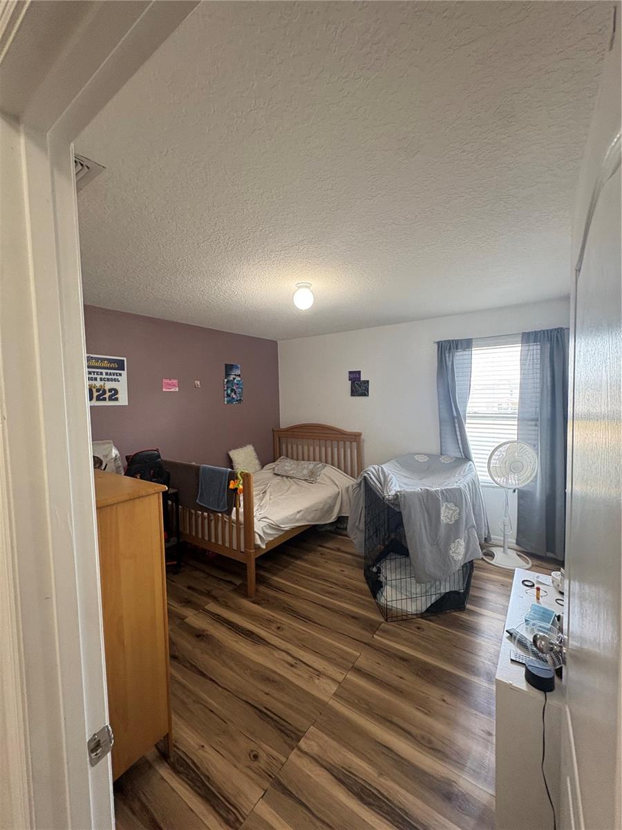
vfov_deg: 102.1
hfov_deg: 85.7
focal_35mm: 14
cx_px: 311
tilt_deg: -3.1
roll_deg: +2.1
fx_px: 335
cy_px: 415
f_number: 2.2
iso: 250
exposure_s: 1/60
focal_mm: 2.22
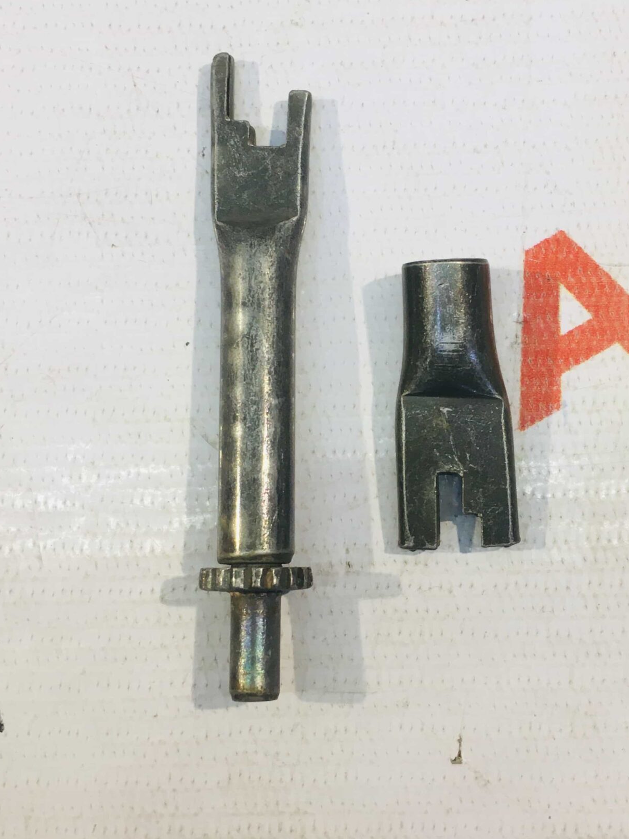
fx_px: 1115
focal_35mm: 46
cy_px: 365
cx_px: 394
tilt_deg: -80.1
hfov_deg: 31.4
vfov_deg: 41.2
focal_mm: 4.15
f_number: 2.2
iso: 25
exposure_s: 1/33
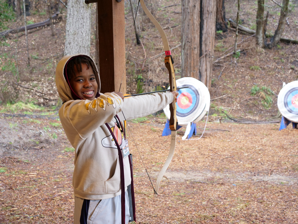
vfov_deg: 30.3
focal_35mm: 48
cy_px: 112
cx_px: 149
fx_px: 413
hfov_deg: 39.7
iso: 1000
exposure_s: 1/60
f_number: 3.5
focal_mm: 24
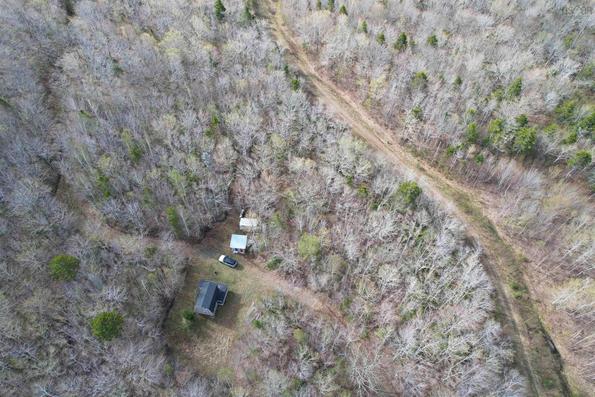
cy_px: 198
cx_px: 298
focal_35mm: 22
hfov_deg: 78.6
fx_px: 364
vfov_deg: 57.2
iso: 100
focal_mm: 8.38
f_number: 2.8
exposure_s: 1/400
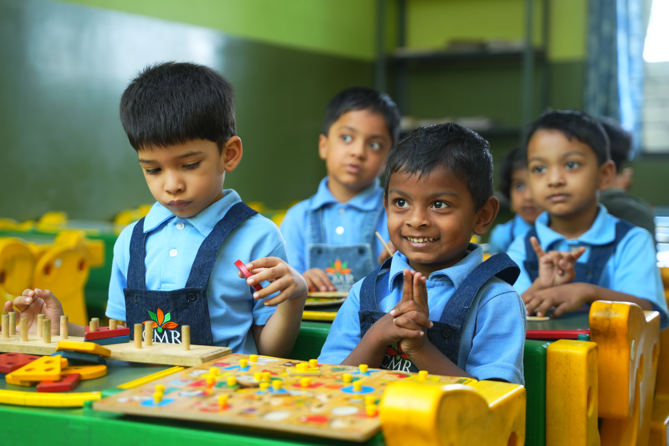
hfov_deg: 31.9
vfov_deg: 21.6
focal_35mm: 63
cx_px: 334
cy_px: 223
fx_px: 1169
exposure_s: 1/160
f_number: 2.8
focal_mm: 62.9
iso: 1250
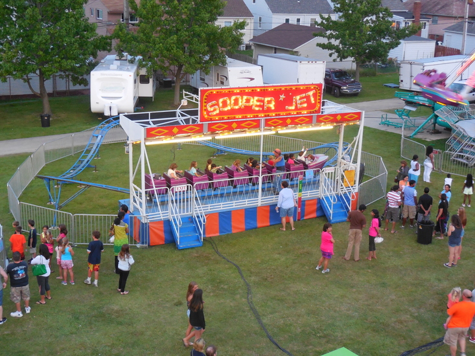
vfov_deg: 27.5
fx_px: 727
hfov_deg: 36.2
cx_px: 238
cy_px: 178
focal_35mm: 53
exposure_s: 1/30
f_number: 4
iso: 400
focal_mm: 9.4
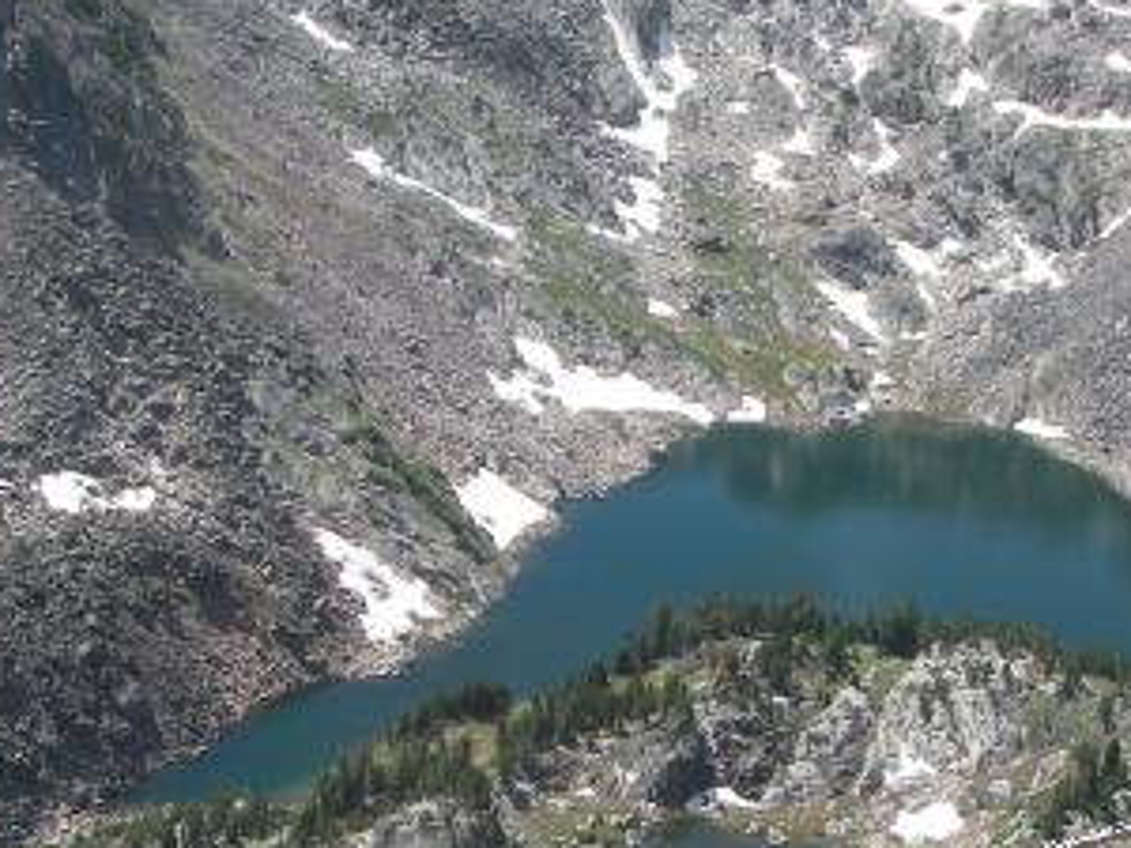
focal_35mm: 81
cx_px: 550
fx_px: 2646
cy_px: 562
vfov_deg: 18.2
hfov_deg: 24.1
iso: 64
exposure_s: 1/125
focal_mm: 6.3
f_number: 6.6
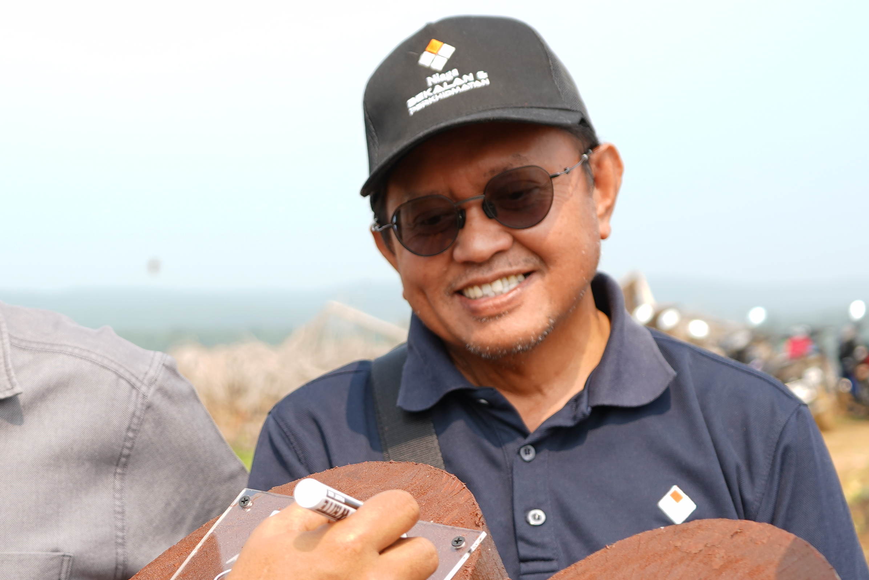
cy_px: 460
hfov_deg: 20.2
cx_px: 26
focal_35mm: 98
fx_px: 2365
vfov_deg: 13.9
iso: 50
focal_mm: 39
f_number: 4
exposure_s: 1/200
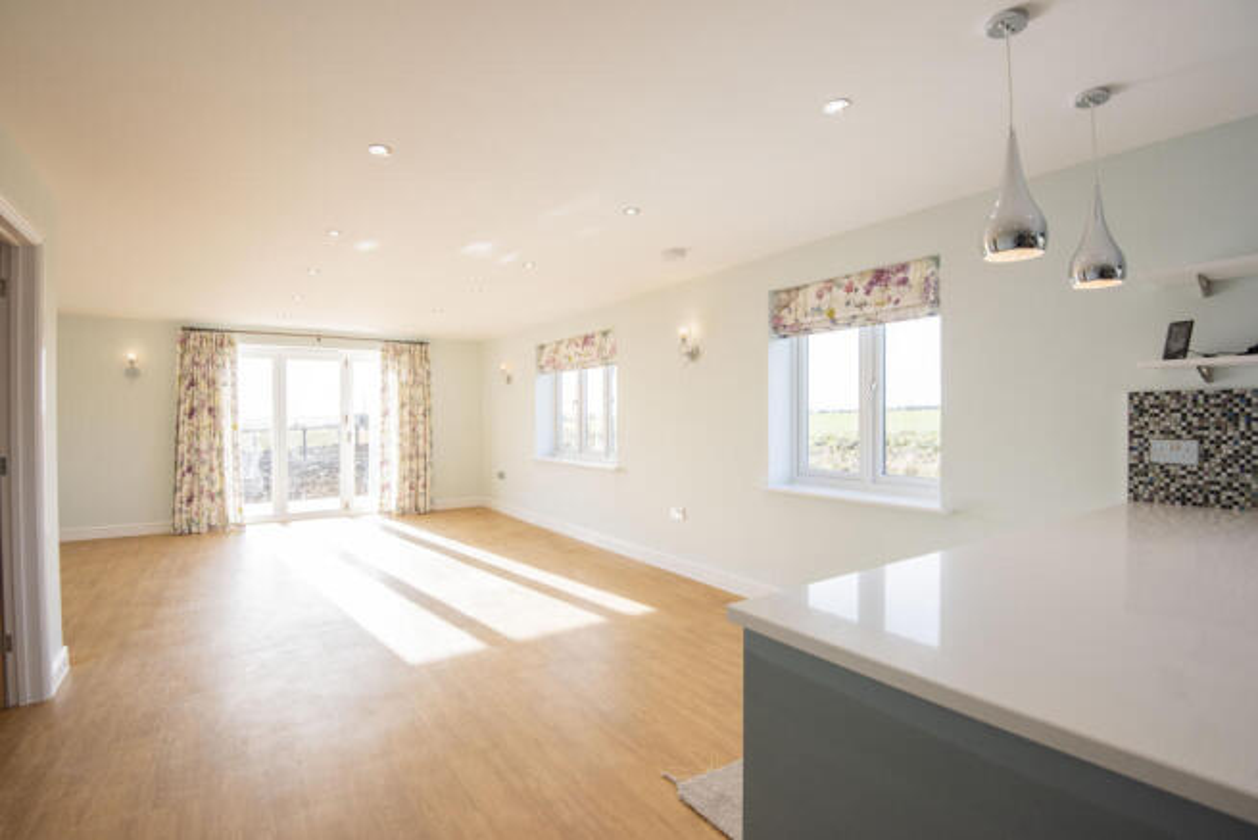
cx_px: 629
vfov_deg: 73.8
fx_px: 559
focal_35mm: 16
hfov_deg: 96.7
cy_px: 420
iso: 800
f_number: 8
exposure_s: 1/250
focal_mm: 16
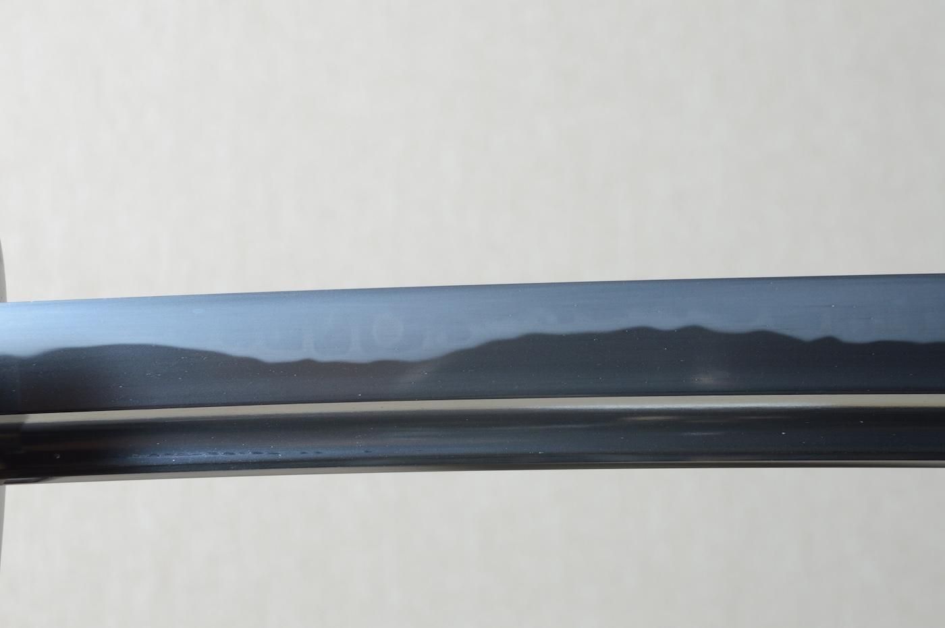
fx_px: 3147
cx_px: 472
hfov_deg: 17.1
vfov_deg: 11.4
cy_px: 314
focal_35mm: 120
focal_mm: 80
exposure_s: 1/1.6
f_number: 11
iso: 400
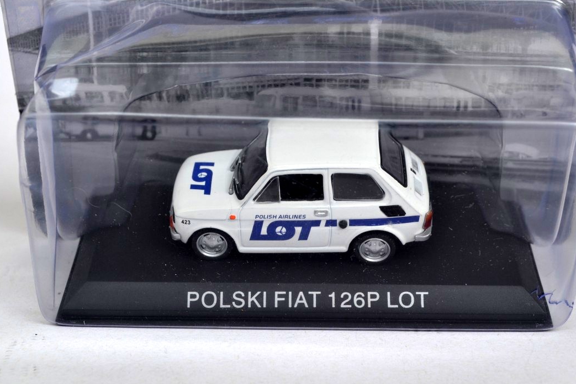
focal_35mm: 69
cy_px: 174
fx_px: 1104
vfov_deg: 19.7
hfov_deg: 29.2
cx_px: 308
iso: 220
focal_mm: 40
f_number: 8
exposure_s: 1/125
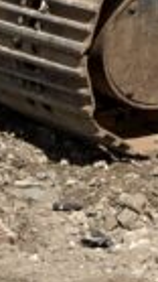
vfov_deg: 8.7
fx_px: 1731
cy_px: -308
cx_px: 861
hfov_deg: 4.3
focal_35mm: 232
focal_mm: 3
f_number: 1.8
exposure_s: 1/2667
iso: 16
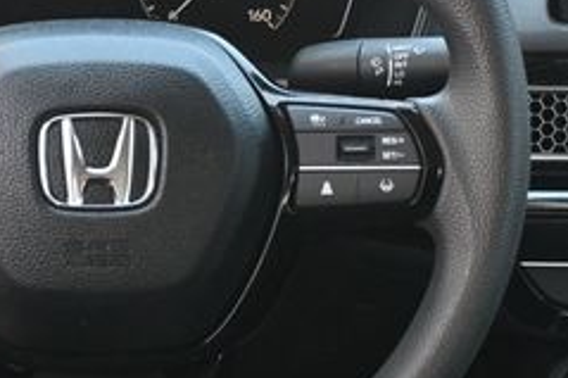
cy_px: 147
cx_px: 90
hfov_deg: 18.3
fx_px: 1745
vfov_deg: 12.4
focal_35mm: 111
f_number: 4.5
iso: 560
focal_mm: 27.5
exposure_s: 1/125
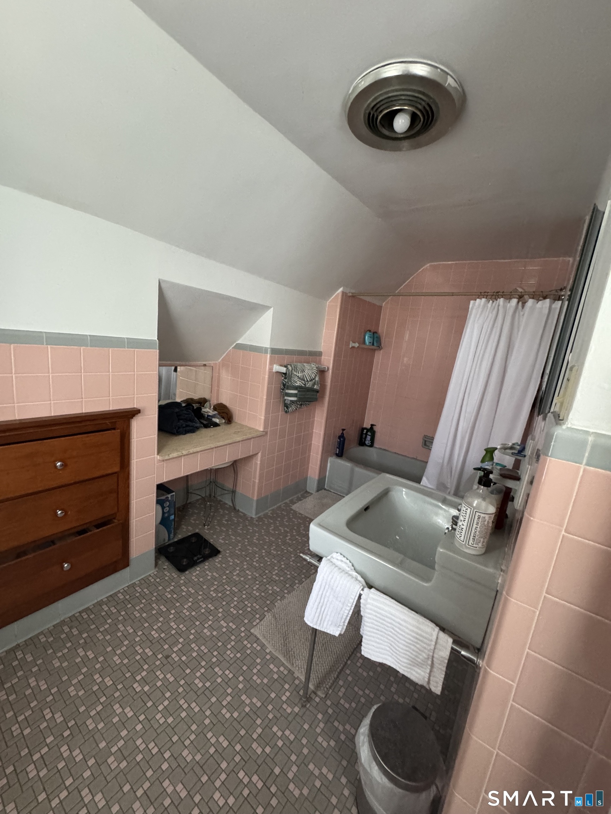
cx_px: 306
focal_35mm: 14
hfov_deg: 85.7
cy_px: 407
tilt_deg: -12.4
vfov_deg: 102.1
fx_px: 329
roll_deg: -6.5
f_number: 2.2
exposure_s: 1/60
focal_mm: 2.22
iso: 1000
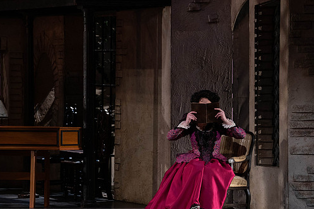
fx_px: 2032
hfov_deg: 8.8
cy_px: 109
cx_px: 144
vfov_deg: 5.9
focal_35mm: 233
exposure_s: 1/250
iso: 3200
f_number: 8
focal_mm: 200
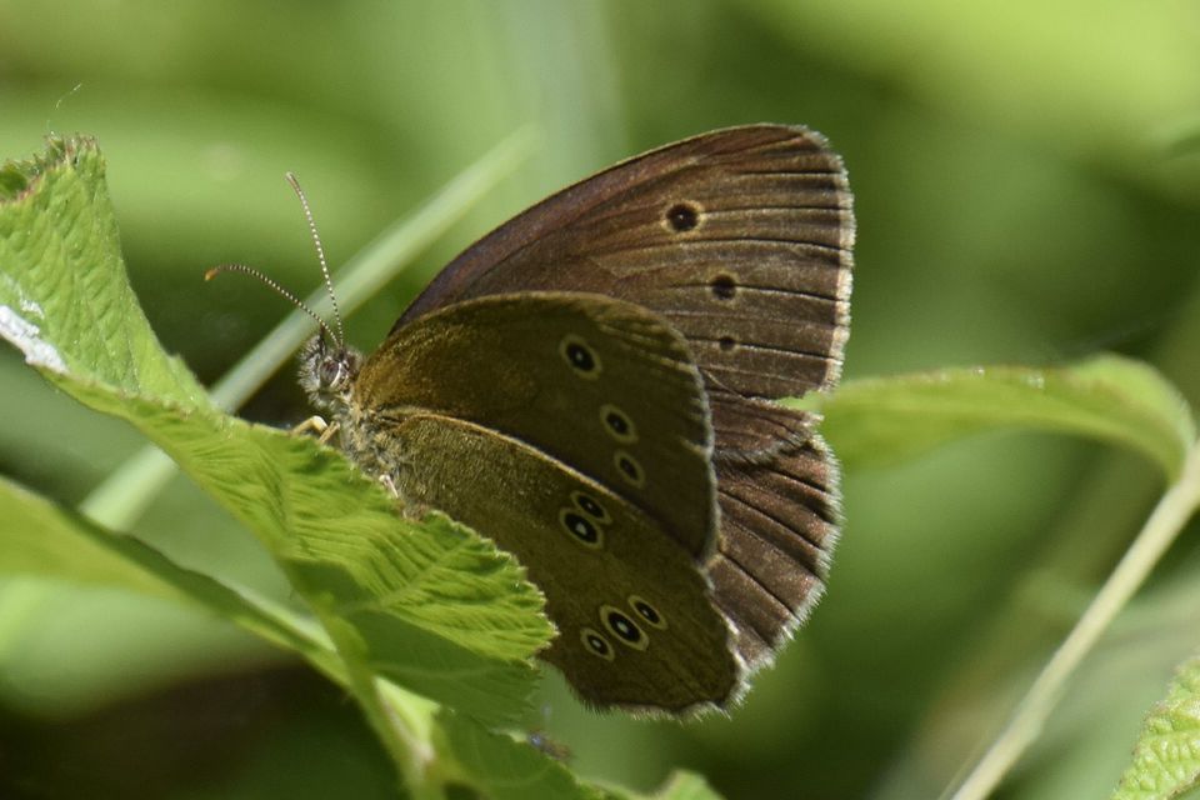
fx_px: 14999
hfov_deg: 4.6
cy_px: 400
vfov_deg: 3.1
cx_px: 600
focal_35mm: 450
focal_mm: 300
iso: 400
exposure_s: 1/1600
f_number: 5.6
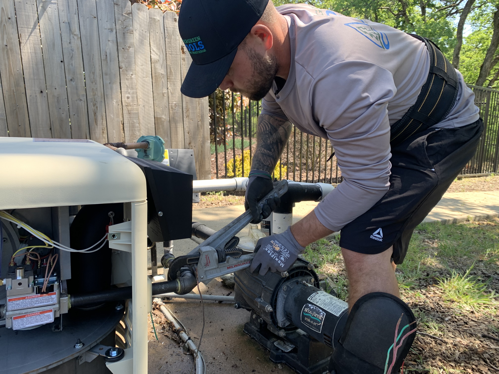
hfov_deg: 67.3
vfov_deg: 53.1
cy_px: 187
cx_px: 250
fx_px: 375
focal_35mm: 26
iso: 25
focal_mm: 4.25
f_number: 1.8
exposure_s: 1/216
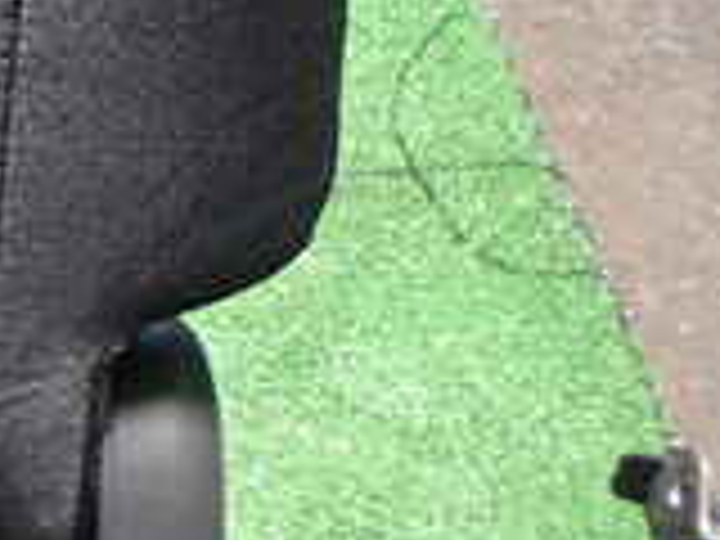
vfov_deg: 8.8
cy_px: -189
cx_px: -526
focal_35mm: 165
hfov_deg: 11.2
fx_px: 3432
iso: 250
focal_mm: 7.84
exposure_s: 1/40
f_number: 2.9
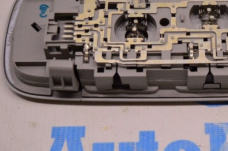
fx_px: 563
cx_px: 204
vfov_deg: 15.3
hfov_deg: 22.4
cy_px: 60
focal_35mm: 89
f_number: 4.2
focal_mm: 30
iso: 1600
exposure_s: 1/400
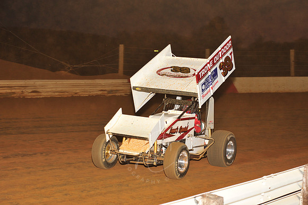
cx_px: 154
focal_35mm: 80
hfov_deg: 25.4
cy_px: 102
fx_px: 684
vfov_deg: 17.0
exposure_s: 1/250
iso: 640
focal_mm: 80
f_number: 6.3
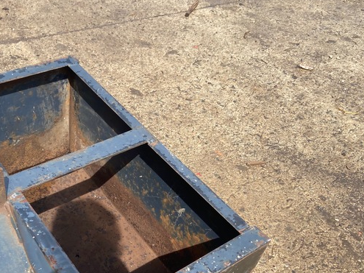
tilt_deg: -49.1
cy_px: 194
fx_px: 442
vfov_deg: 33.9
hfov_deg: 44.0
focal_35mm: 42
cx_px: 115
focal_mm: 4.25
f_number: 1.8
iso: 32
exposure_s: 1/1678
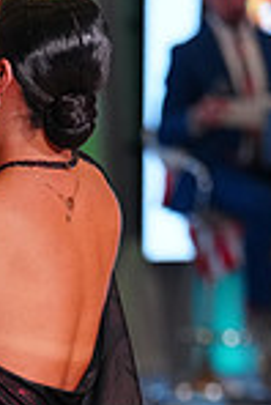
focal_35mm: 467
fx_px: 5261
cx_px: -209
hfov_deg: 2.9
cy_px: 646
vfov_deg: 4.4
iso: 2000
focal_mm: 119
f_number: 2.8
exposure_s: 1/640
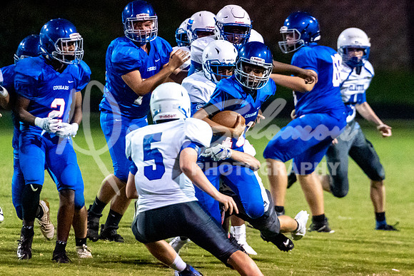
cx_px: 244
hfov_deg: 4.3
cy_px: 133
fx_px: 5478
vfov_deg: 2.9
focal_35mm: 476
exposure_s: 1/800
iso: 12800
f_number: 4
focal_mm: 280
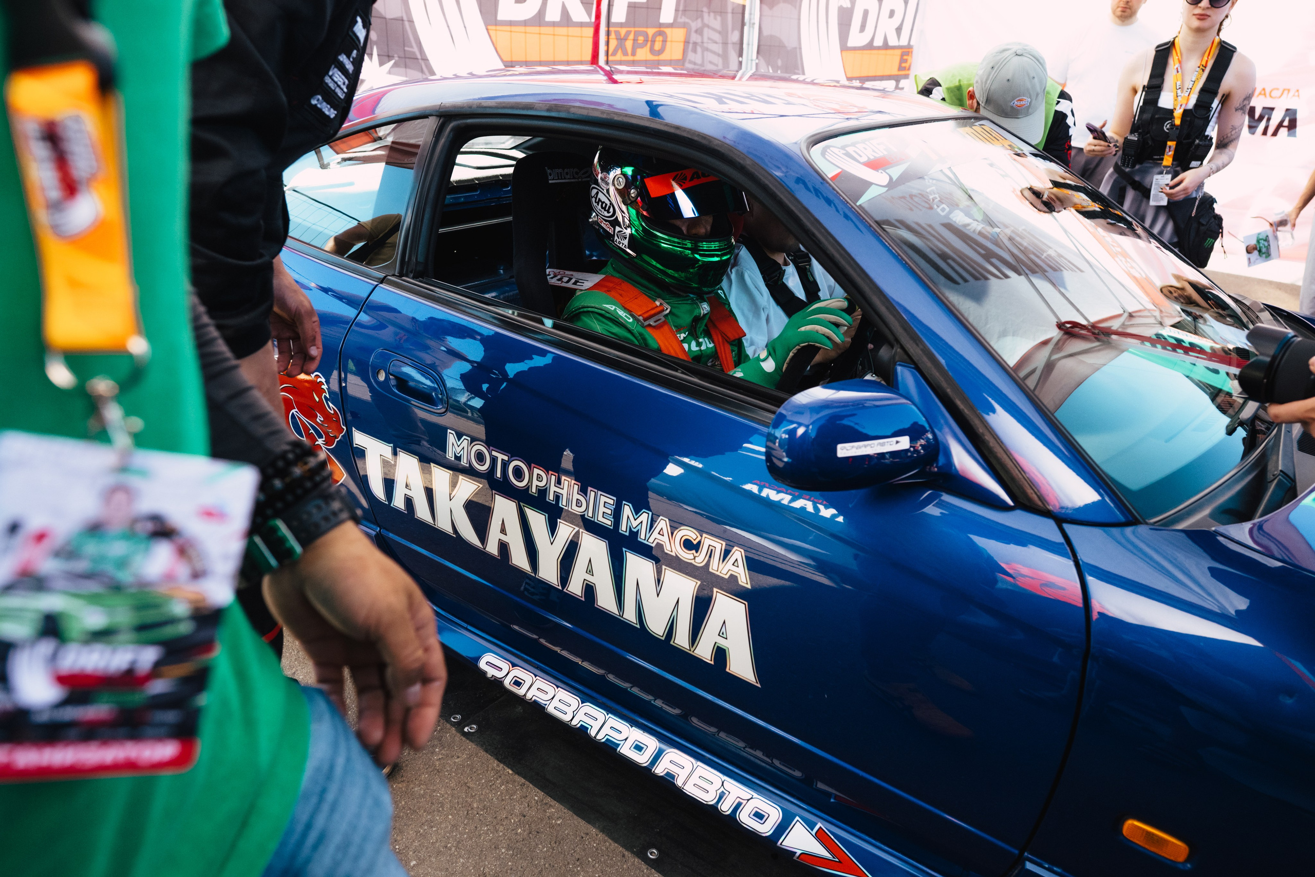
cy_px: 438
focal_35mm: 24
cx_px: 658
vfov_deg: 53.1
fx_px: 876
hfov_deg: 73.8
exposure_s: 1/1600
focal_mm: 24
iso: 2000
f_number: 4.5
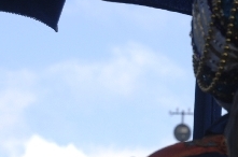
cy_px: 52
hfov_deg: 7.5
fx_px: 1793
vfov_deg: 5.0
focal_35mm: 272
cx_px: 302
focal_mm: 50
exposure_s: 1/320
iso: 100
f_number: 4.5
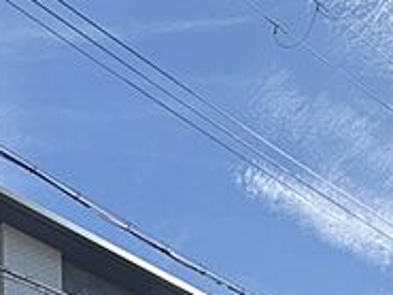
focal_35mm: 90
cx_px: -45
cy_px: 492
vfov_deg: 14.8
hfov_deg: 20.7
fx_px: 1022
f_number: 1.6
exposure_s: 1/2513
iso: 50
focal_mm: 5.96
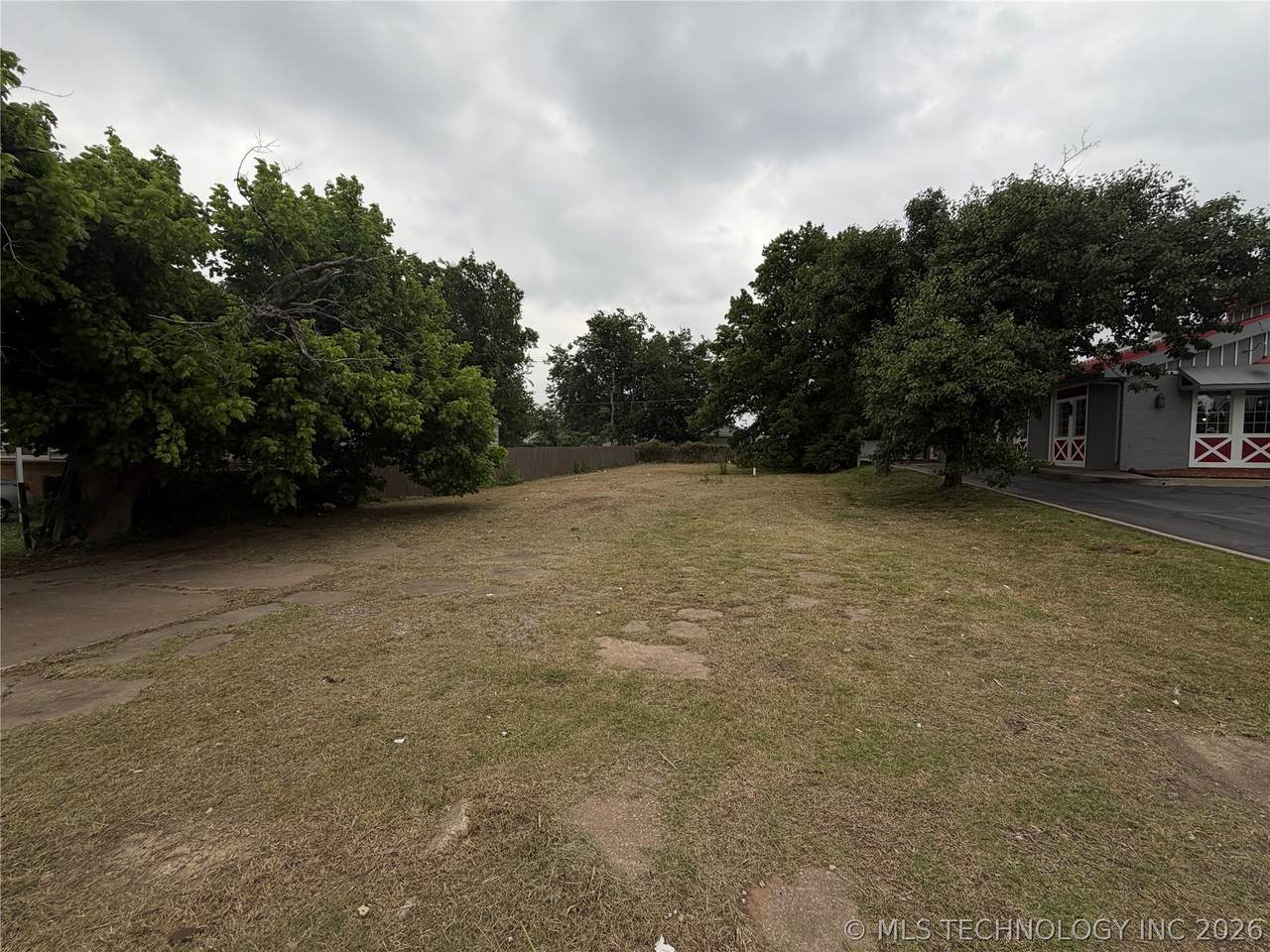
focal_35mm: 14
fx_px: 514
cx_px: 635
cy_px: 476
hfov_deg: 102.1
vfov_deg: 85.7
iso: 50
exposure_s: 1/502
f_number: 2.2
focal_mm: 2.22
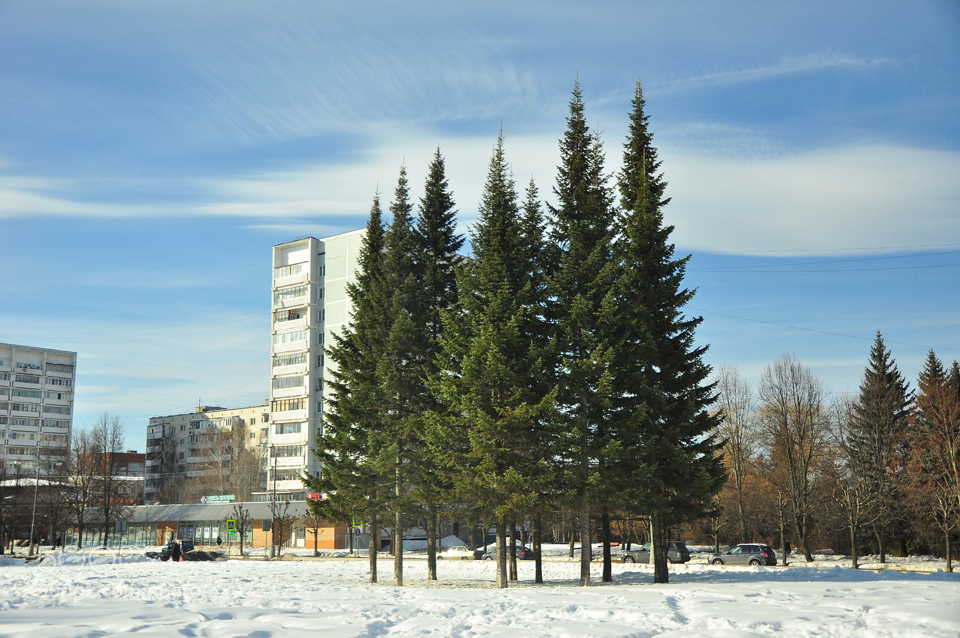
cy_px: 319
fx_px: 1039
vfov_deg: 34.1
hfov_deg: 49.6
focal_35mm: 39
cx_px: 480
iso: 320
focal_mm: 26
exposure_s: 1/4000
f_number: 4.5
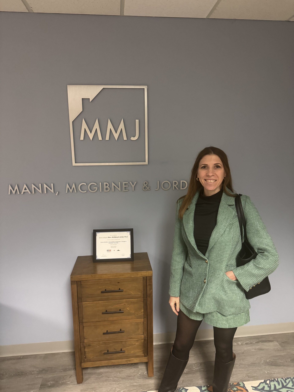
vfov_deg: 71.6
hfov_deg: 56.8
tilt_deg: -10.0
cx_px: 147
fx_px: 272
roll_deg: +0.6
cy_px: 196
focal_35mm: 24
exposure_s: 1/60
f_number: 1.78
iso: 640
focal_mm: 6.76
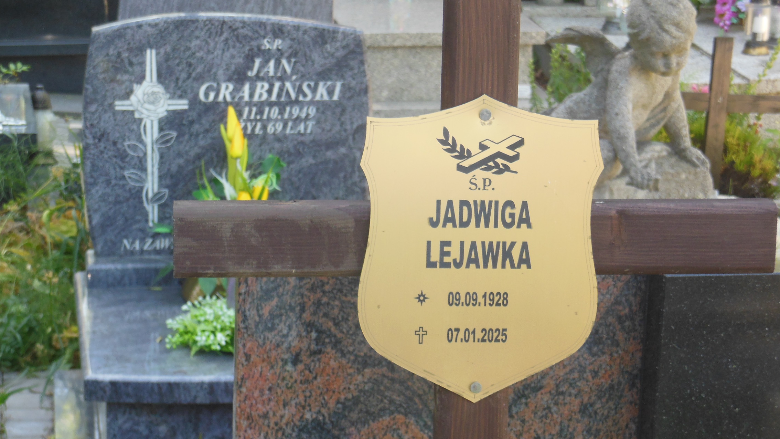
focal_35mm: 107
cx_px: 389
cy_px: 230
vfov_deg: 11.3
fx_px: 2213
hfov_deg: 20.0
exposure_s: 1/60
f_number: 4.7
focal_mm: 17.5
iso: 200
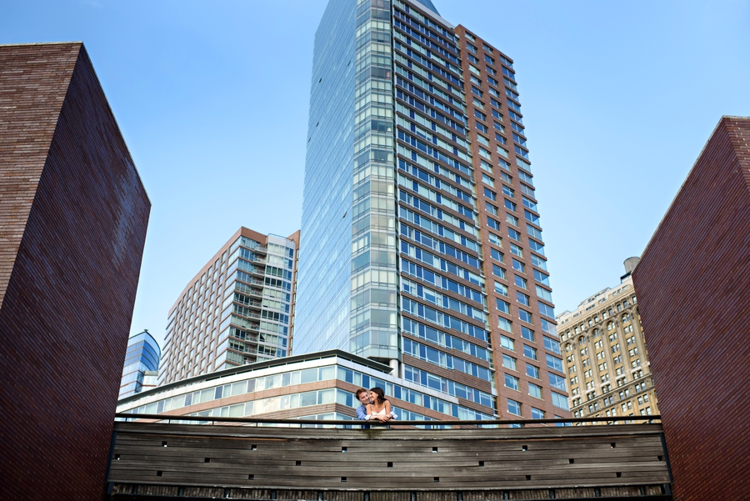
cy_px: 250
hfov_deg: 54.4
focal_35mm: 35
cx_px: 375
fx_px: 729
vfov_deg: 37.9
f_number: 2.8
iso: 200
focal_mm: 35
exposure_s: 1/800
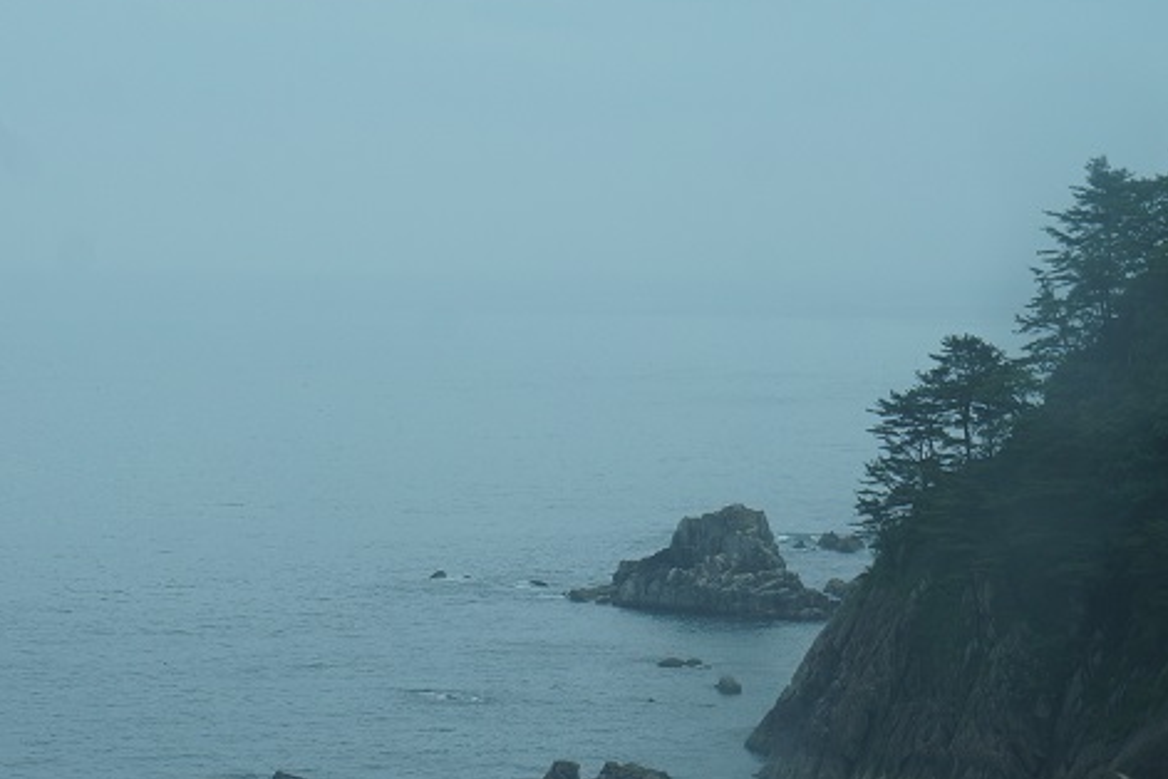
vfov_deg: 9.8
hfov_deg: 14.7
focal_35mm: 140
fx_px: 4537
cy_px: 581
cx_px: 434
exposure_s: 1/400
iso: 200
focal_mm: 55
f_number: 8
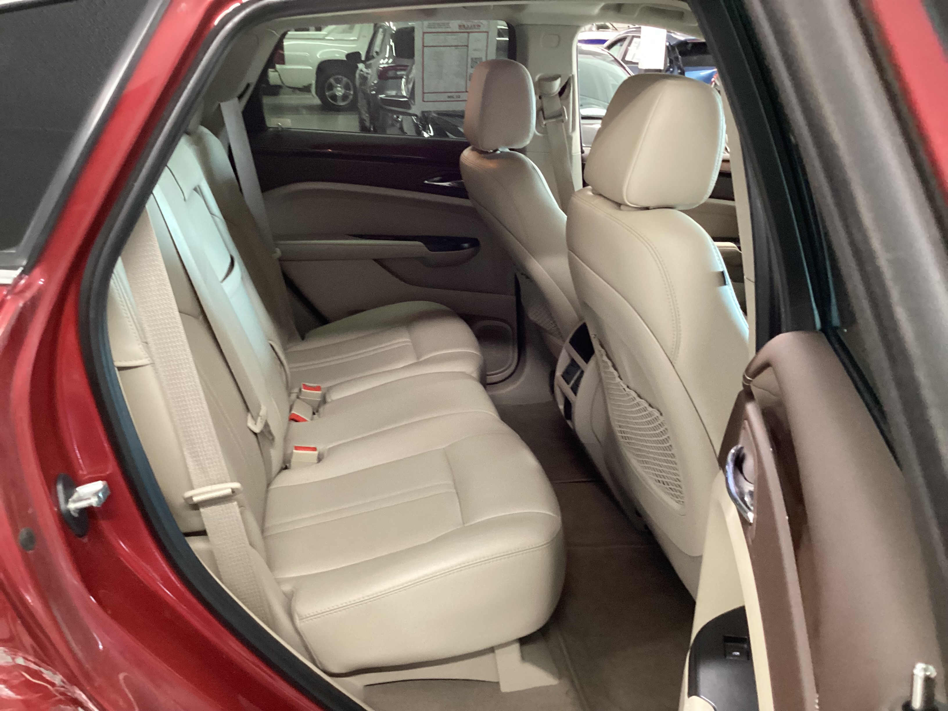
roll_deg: -0.8
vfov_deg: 45.4
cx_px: 474
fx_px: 849
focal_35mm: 31
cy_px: 356
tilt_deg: -21.9
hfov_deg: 58.4
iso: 400
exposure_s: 1/25
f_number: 2.4
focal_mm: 3.3
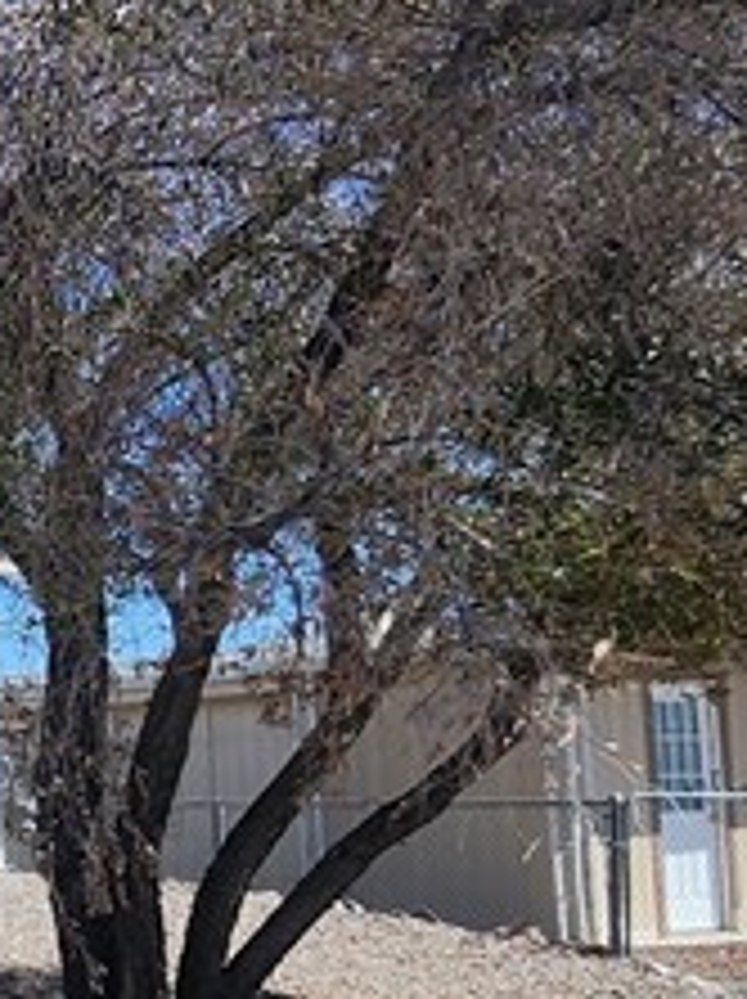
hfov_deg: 17.7
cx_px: -716
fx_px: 1730
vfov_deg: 31.9
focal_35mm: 60
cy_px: 684
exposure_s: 1/1476
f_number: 2.2
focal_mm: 1.74
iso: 40
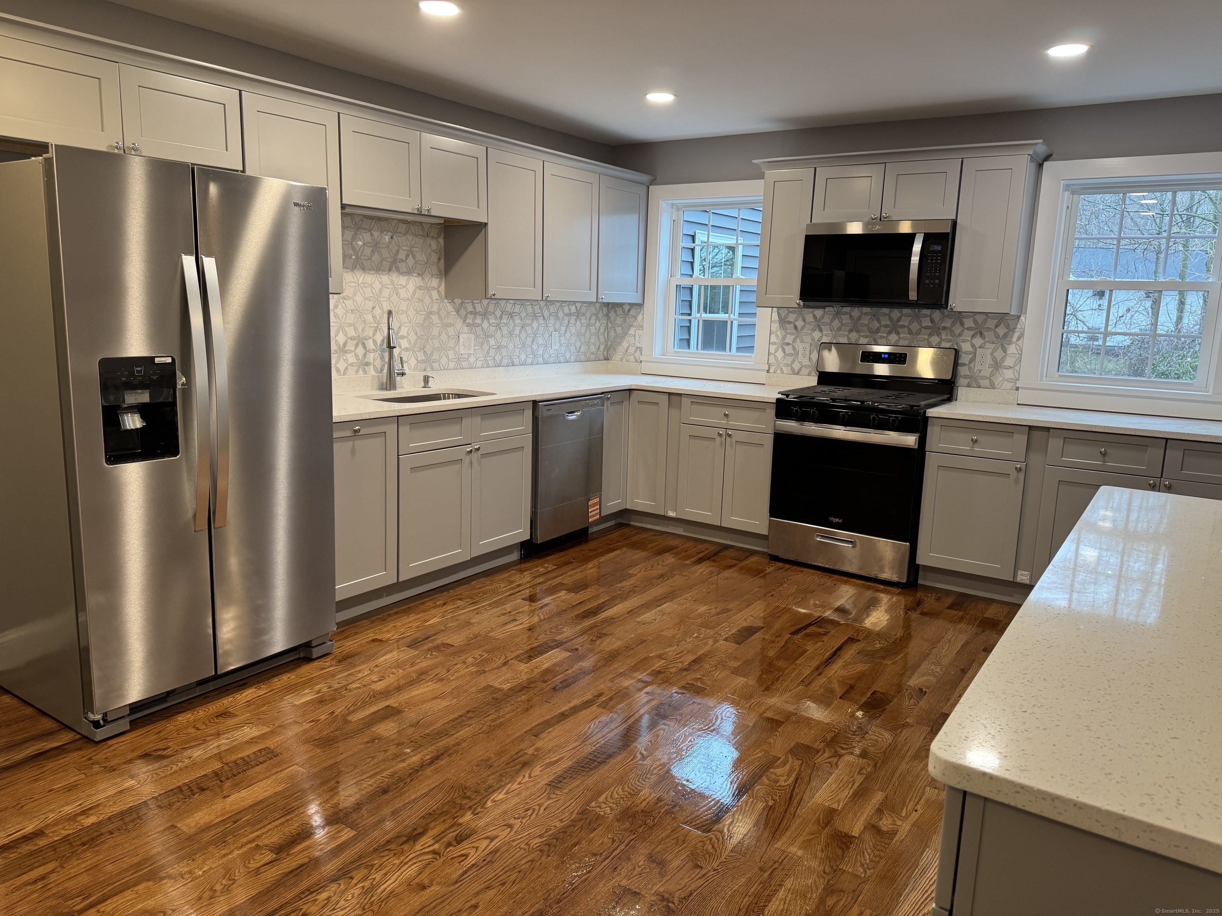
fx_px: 847
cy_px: 458
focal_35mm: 24
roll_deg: -1.8
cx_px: 611
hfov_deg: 71.6
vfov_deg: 56.8
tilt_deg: -10.4
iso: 125
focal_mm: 6.76
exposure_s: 1/60
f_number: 1.78
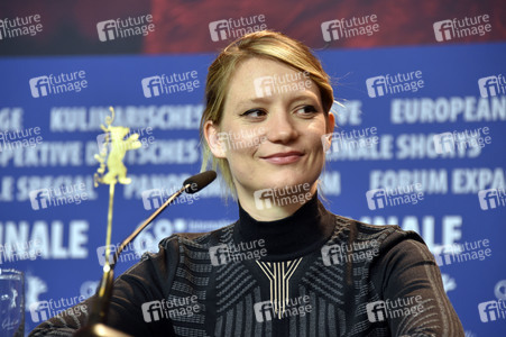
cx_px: 253
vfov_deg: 7.2
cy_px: 168
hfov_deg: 10.8
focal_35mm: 190
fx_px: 2669
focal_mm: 190
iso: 1000
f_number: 5.6
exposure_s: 1/160
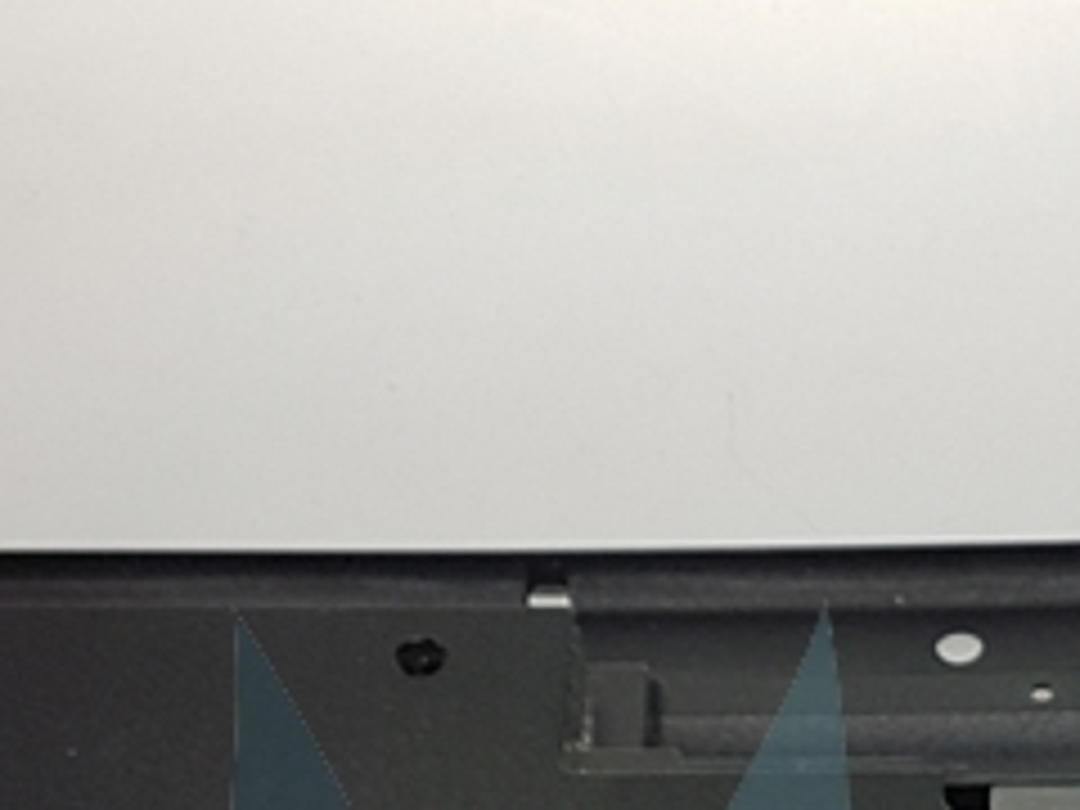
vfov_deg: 12.5
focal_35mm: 109
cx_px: 1012
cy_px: 1404
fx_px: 3401
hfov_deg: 17.7
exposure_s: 1/119
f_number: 1.7
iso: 40
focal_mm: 4.2
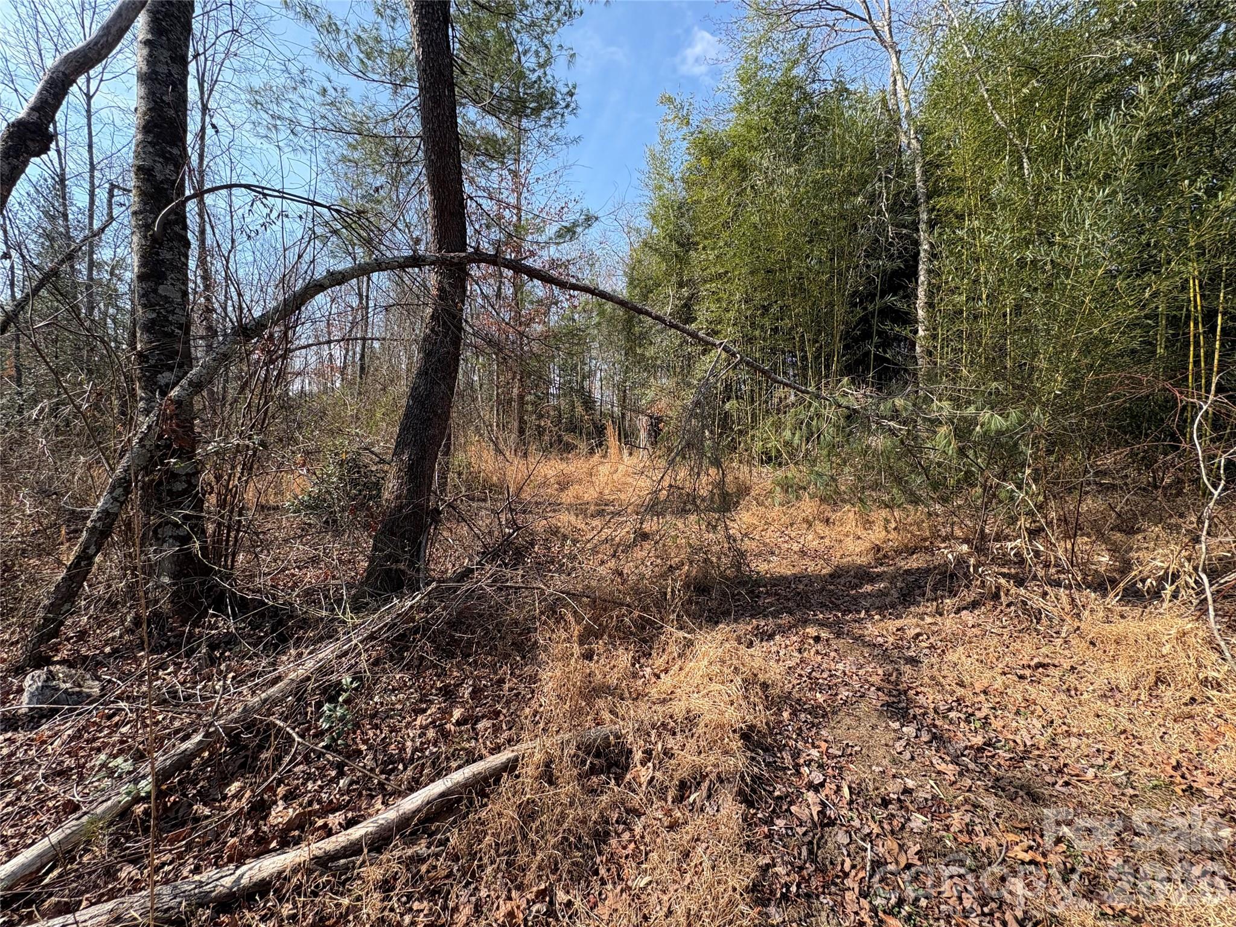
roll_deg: -4.5
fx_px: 500
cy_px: 464
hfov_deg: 102.1
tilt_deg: -1.9
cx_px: 618
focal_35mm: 14
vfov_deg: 85.7
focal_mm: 2.22
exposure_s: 1/498
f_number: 2.2
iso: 40
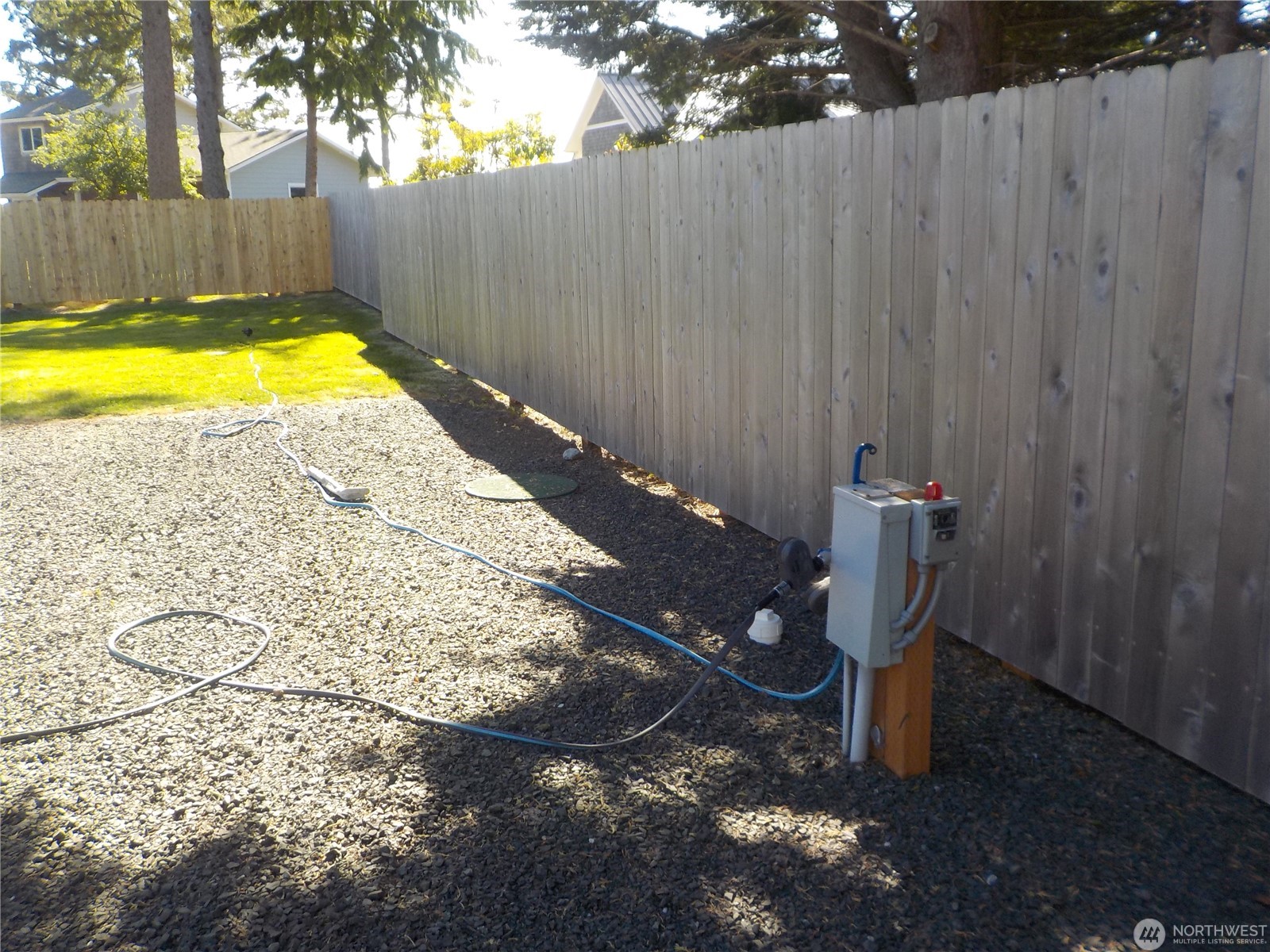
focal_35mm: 30
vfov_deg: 46.8
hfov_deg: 60.0
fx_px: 1101
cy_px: 476
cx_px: 635
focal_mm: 4.1
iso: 125
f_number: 3.3
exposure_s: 1/250
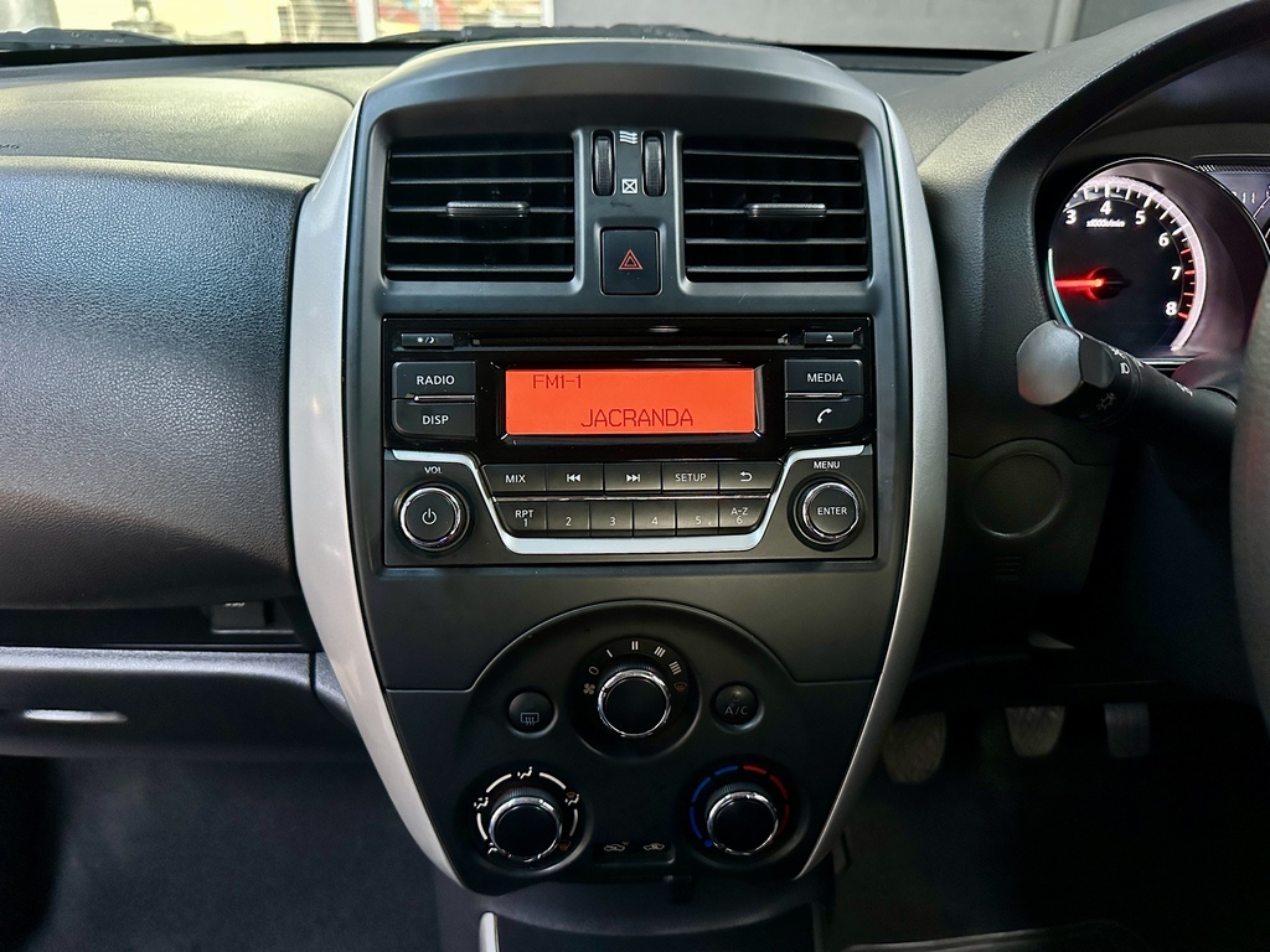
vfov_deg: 56.8
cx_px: 635
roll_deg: -1.3
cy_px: 476
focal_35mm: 24
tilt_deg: -27.5
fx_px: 881
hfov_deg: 71.6
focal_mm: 6.86
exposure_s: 1/40
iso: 1000
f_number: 1.78
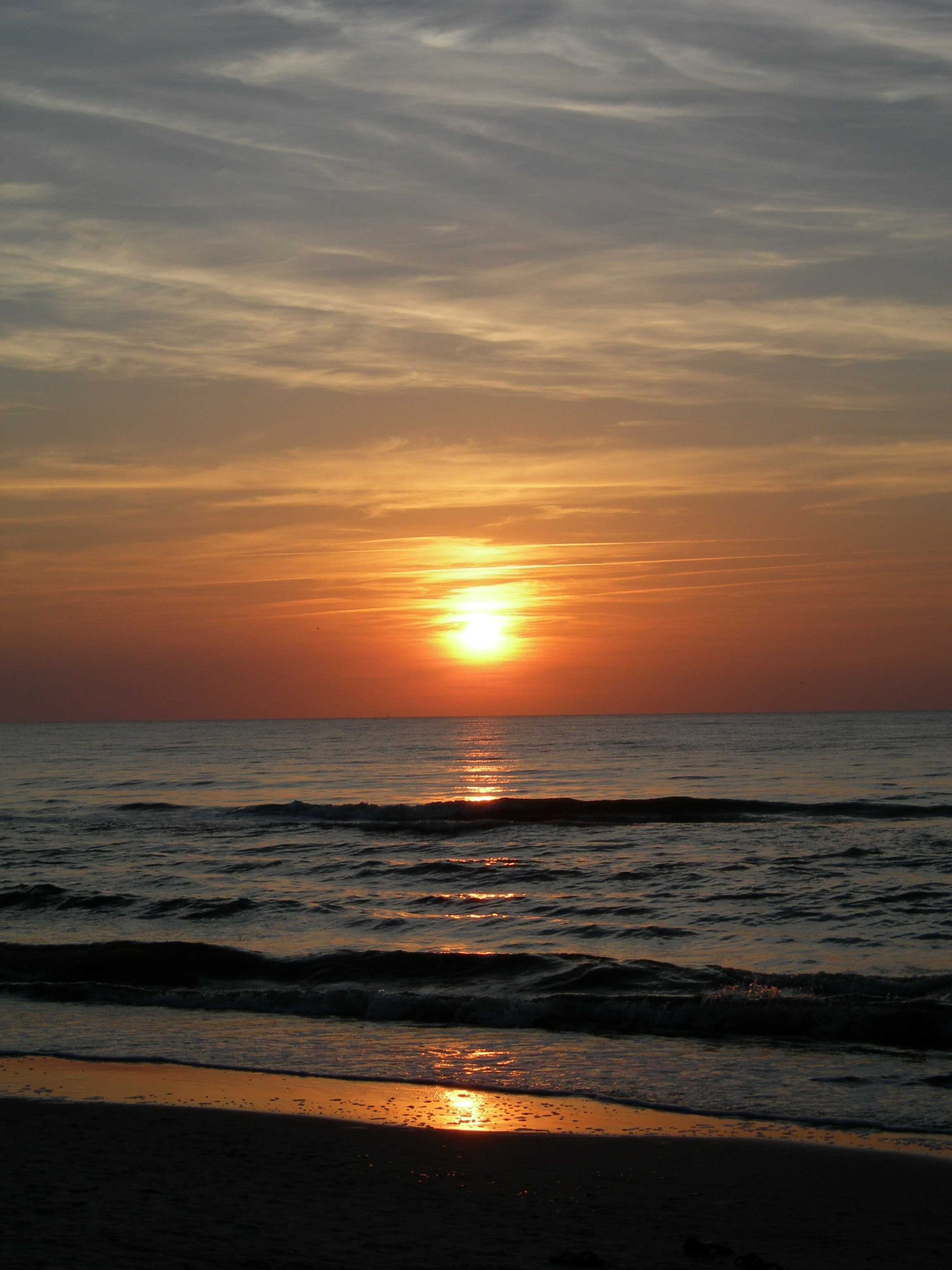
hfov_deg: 18.0
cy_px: 635
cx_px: 476
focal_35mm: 82
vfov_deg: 23.8
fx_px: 3007
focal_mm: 17
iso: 50
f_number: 6.8
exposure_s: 1/300
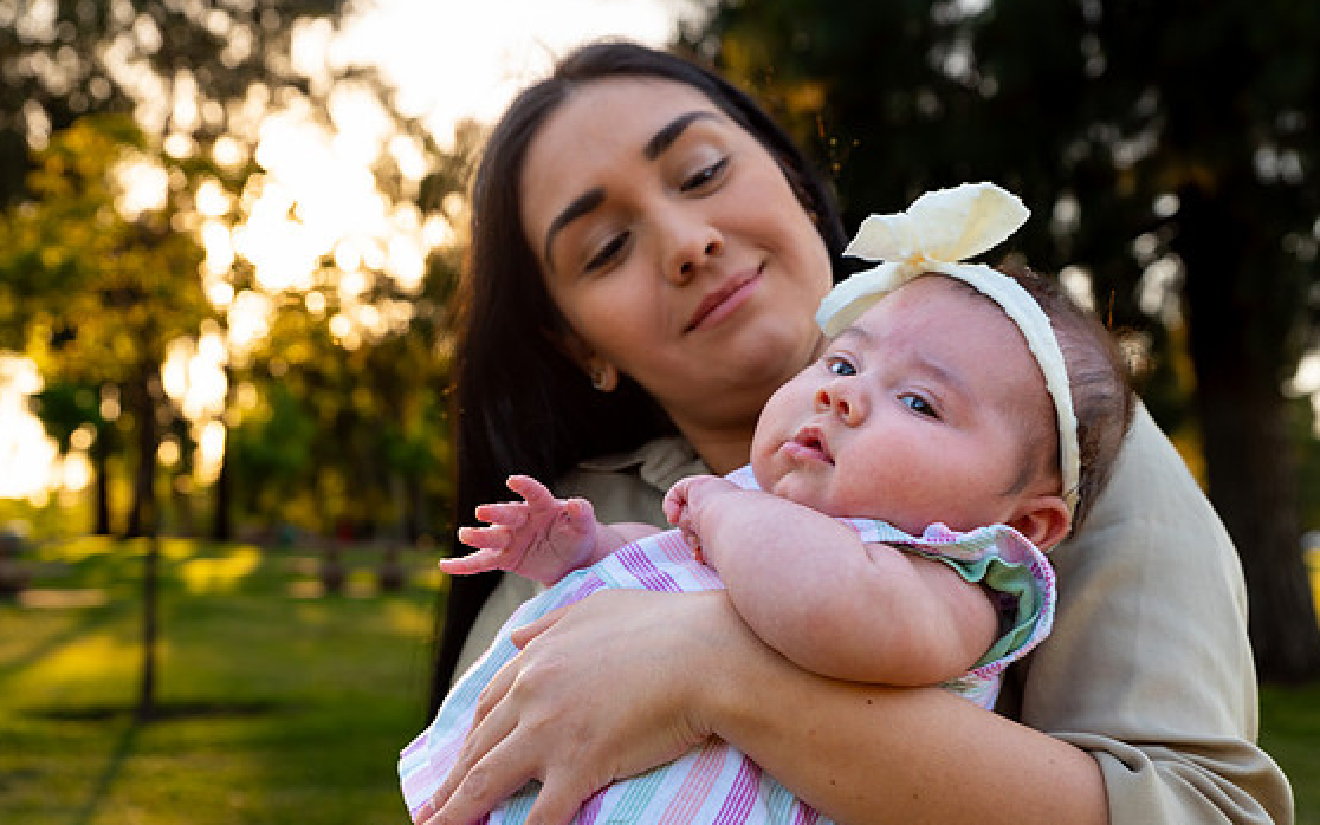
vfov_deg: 24.4
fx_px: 1907
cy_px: 429
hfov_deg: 38.2
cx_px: 669
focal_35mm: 53
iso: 200
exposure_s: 1/320
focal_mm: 50
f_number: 5.6
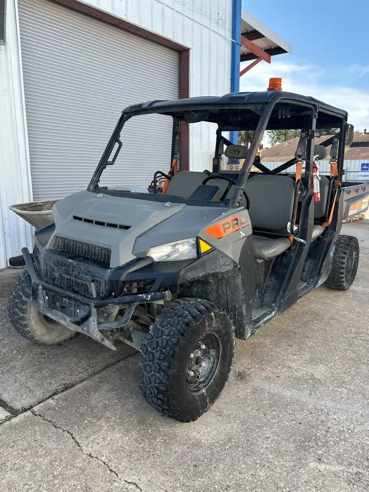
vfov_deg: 67.3
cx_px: 184
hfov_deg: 53.1
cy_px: 246
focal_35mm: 26
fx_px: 369
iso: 50
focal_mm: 5.96
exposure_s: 1/732
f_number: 1.6
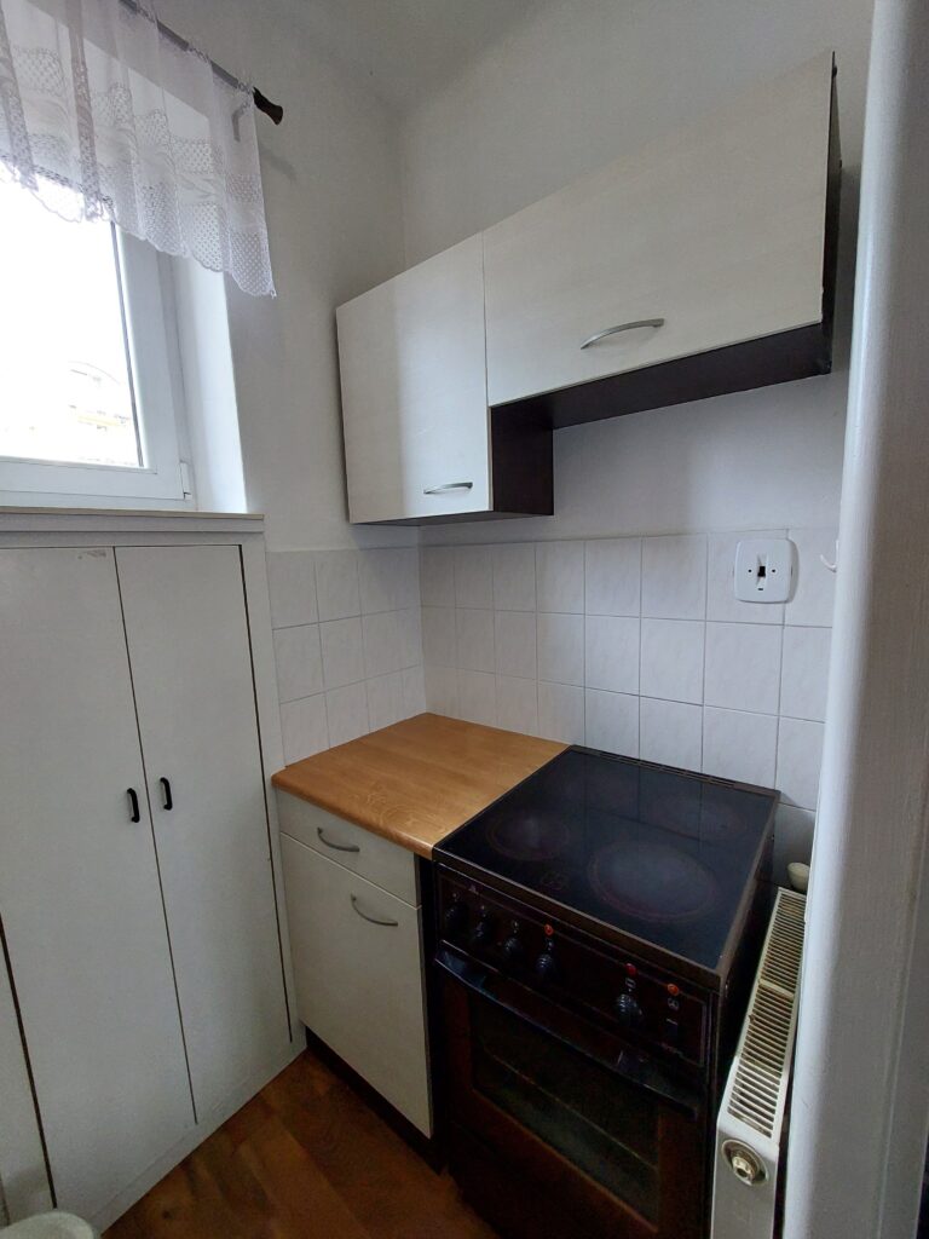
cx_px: 464
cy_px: 620
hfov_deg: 89.9
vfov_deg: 106.2
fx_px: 465
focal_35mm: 13
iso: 200
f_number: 2.2
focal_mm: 1.74
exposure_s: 1/50
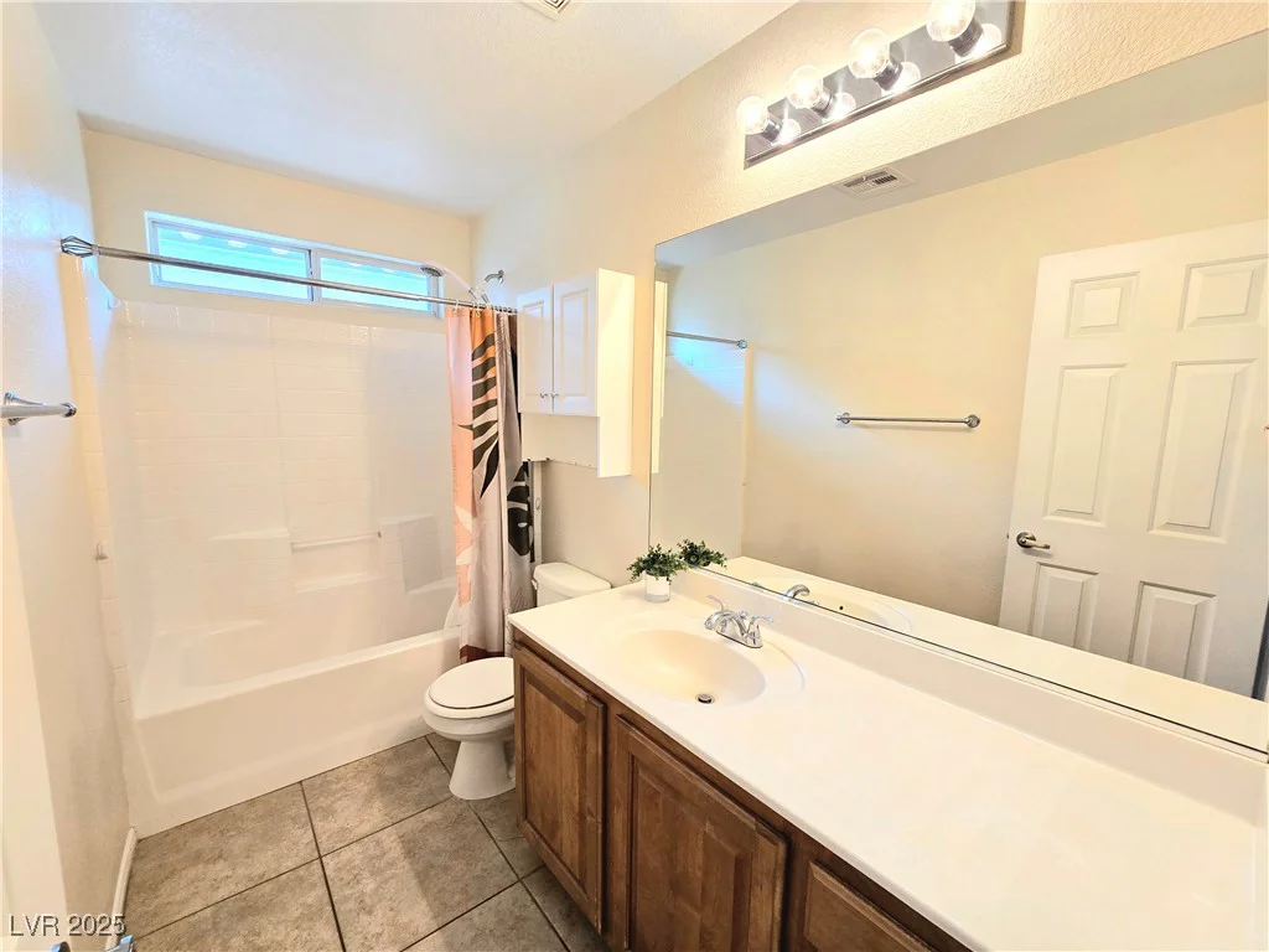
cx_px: 634
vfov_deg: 89.9
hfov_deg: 106.2
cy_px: 476
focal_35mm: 13
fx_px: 477
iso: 160
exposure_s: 1/60.2
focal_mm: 2.2
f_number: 2.2
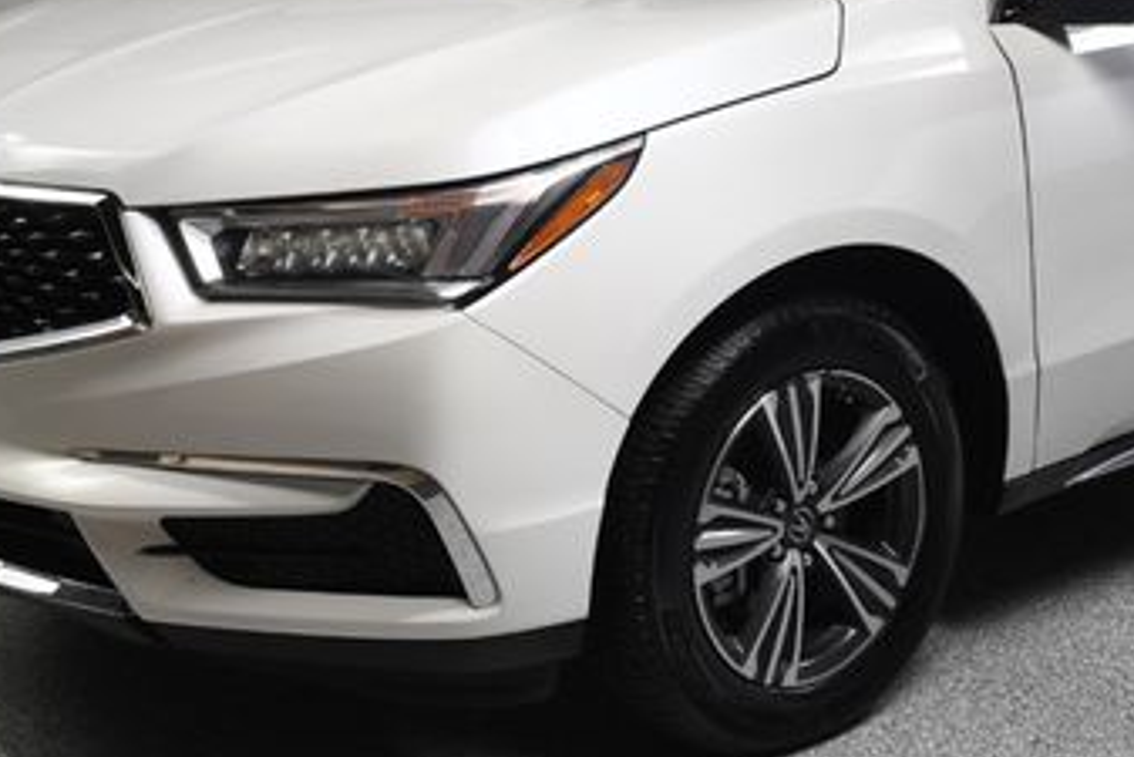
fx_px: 2332
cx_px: 814
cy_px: 236
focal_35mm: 74
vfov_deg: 18.4
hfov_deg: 27.1
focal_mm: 26
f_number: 13
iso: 100
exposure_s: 1/160
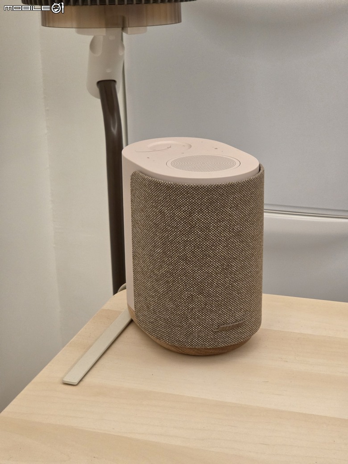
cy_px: 232
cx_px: 174
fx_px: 925
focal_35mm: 69
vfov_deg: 28.2
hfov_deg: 21.3
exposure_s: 1/120
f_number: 2.4
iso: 250
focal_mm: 7
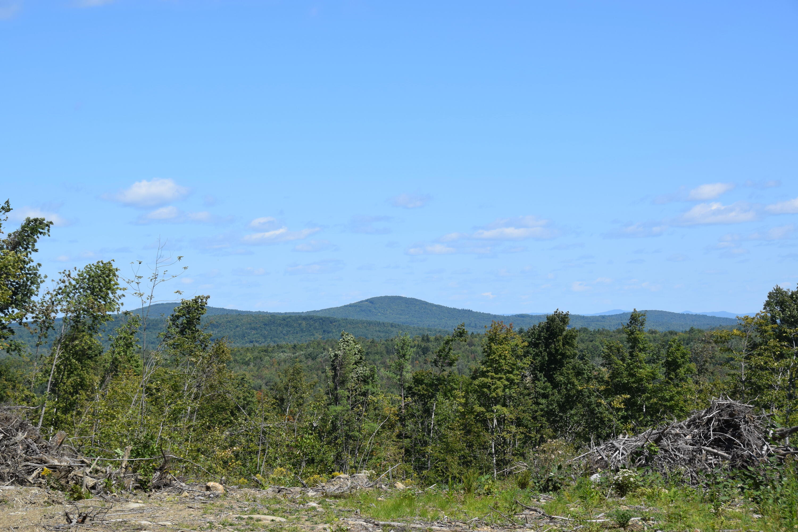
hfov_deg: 26.0
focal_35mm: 78
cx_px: 399
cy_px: 266
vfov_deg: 17.5
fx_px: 1729
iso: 200
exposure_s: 1/500
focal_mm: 52
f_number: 11
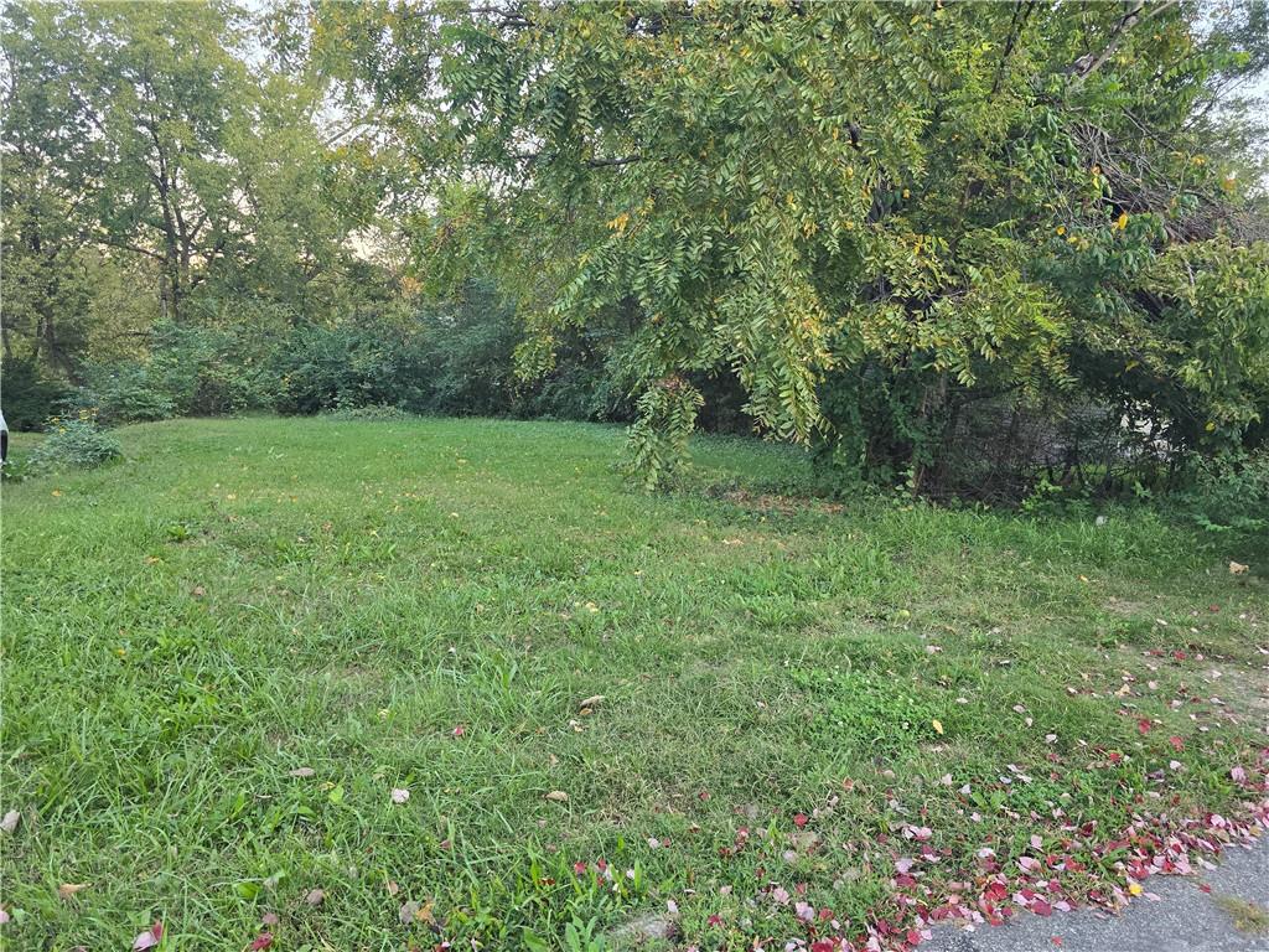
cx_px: 634
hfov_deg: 73.9
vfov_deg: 58.9
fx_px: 843
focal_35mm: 23
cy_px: 476
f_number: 1.7
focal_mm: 6.3
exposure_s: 1/180
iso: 200
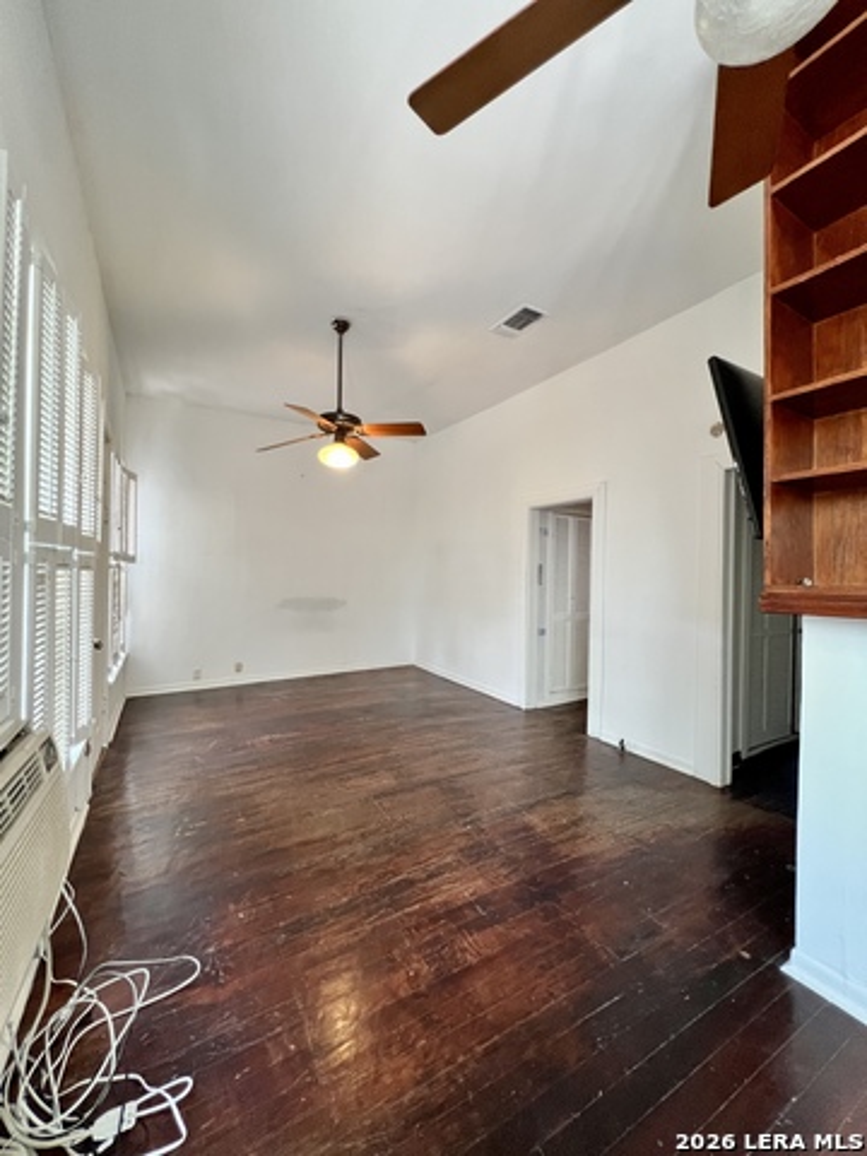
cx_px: 434
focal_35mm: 13
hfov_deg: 89.9
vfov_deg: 106.2
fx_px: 434
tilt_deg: +1.0
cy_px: 578
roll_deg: -0.5
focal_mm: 1.57
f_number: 1.8
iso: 320
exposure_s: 1/60
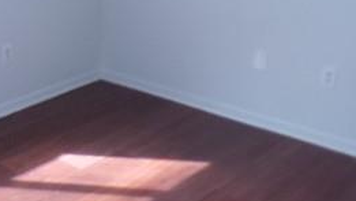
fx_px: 604
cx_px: -15
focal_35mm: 64
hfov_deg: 30.1
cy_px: 68
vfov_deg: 18.8
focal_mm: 4.3
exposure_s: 1/34
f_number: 3
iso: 172
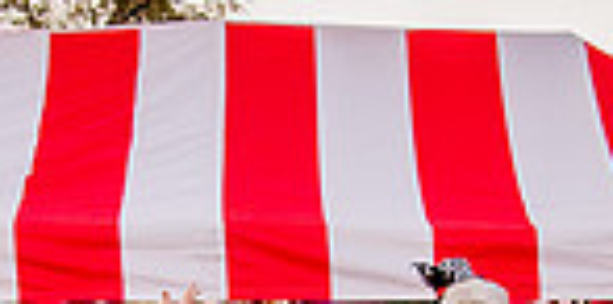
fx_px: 2657
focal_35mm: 168
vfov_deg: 6.4
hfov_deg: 13.2
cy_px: 541
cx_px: 358
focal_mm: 31
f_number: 4
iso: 400
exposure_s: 1/160
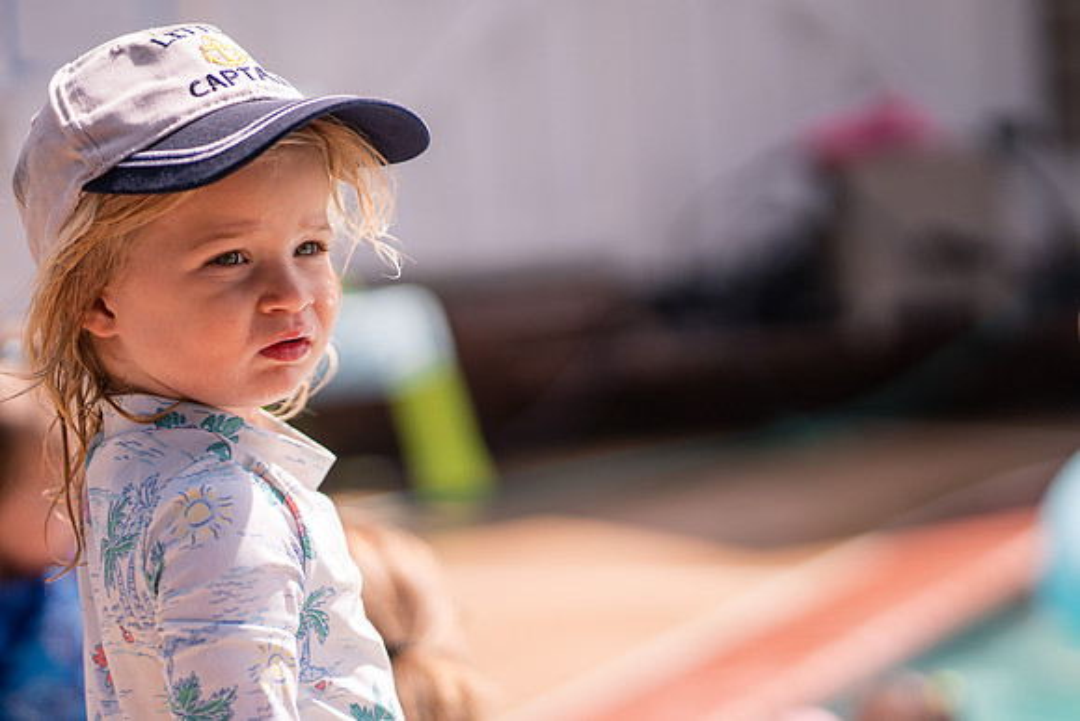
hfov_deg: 21.4
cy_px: 404
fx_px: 2861
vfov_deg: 14.4
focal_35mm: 95
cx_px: 606
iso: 200
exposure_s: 1/4000
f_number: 2.2
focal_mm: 85
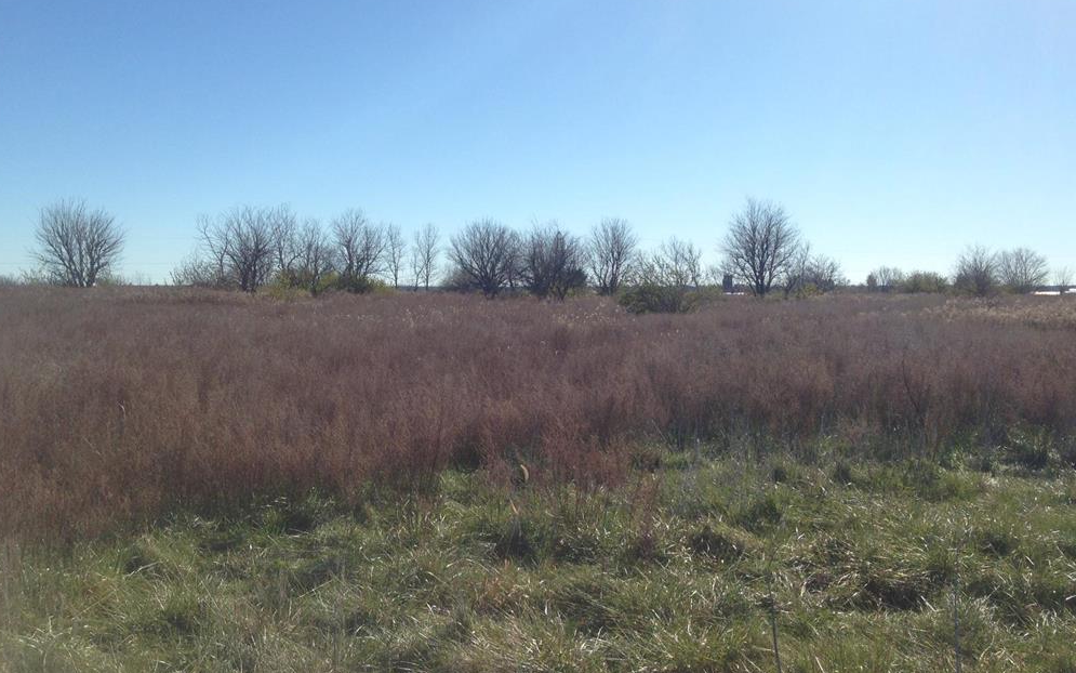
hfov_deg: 54.0
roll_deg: -0.9
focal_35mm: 36
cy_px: 366
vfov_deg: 35.3
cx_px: 540
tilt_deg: -3.4
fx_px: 1056
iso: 50
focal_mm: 4.12
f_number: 2.4
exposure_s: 1/2088
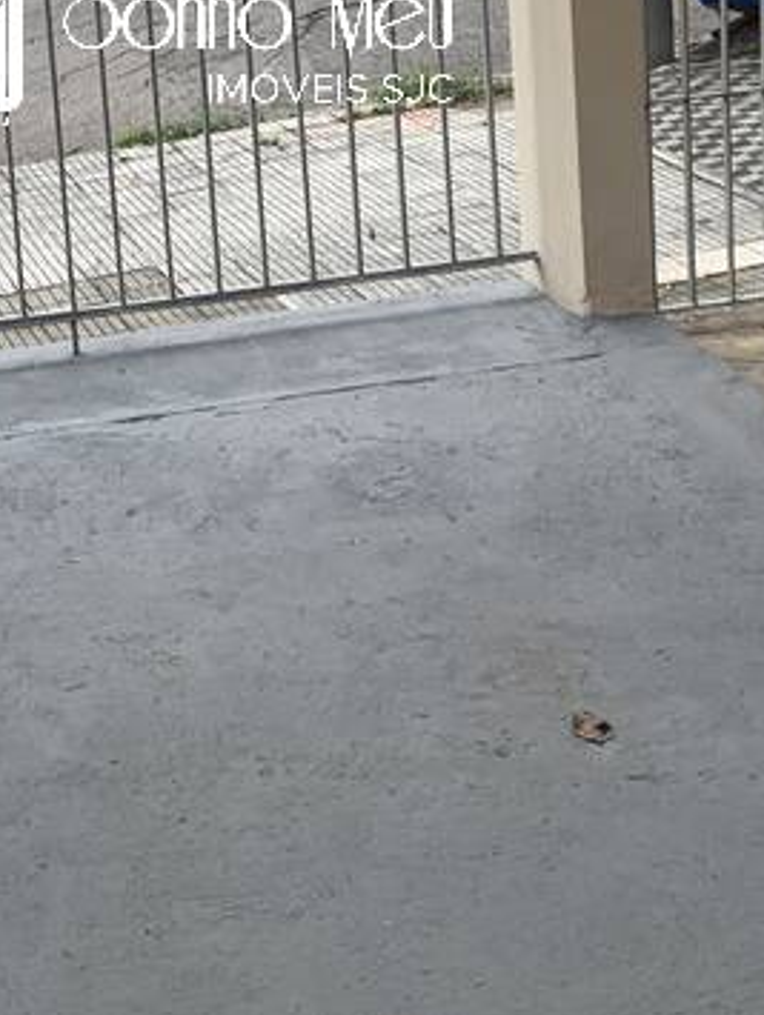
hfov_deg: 18.5
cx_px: 163
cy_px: 40
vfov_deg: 23.8
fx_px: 2321
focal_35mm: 79
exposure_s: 1/478
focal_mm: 4.25
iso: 25
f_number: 1.8
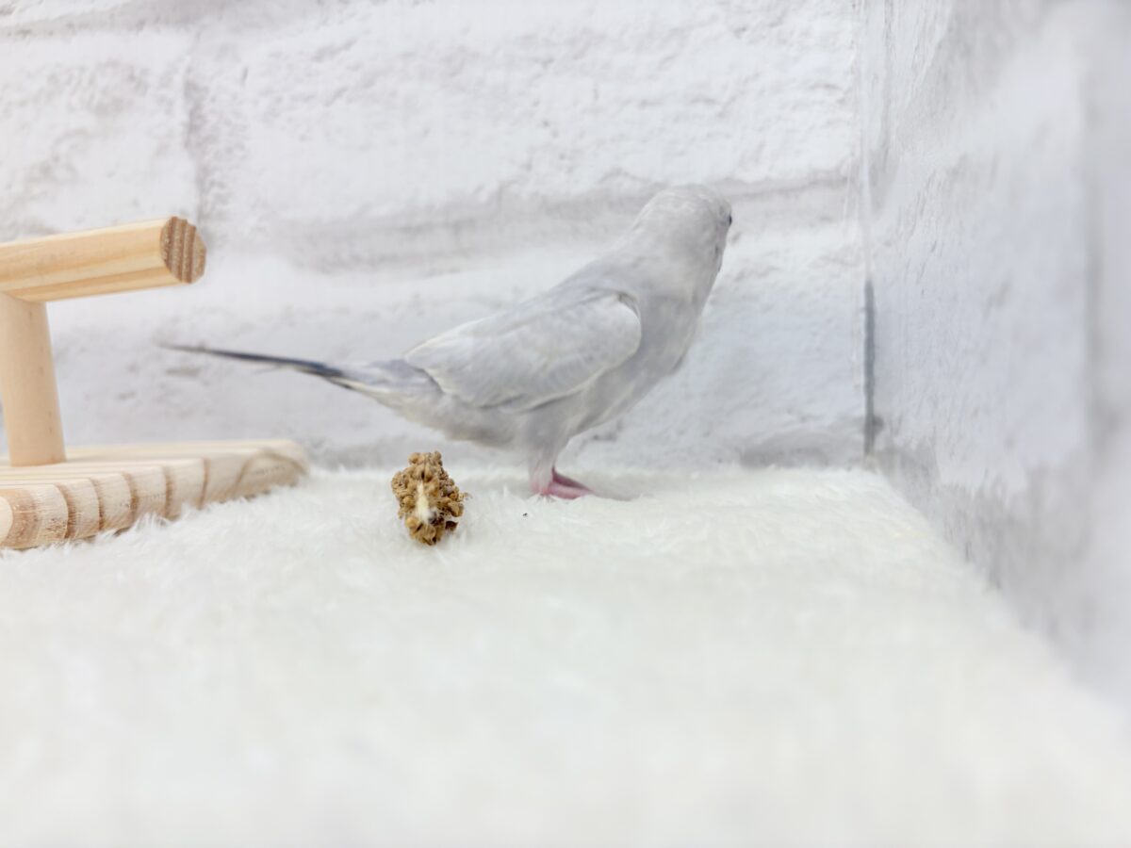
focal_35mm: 26
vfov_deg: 53.1
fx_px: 849
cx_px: 566
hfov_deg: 67.3
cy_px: 424
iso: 64
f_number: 1.6
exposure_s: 1/100
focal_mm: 5.96
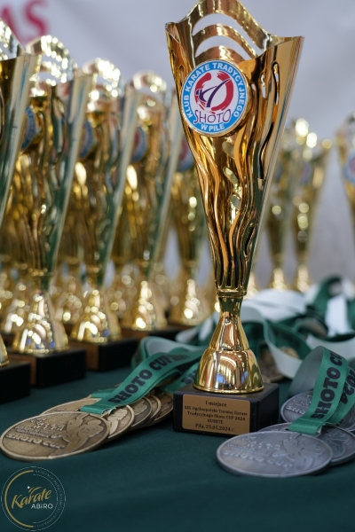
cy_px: 266
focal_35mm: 49
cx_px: 178
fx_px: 725
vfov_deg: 40.3
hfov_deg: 27.5
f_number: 4
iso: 800
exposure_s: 1/160
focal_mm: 49
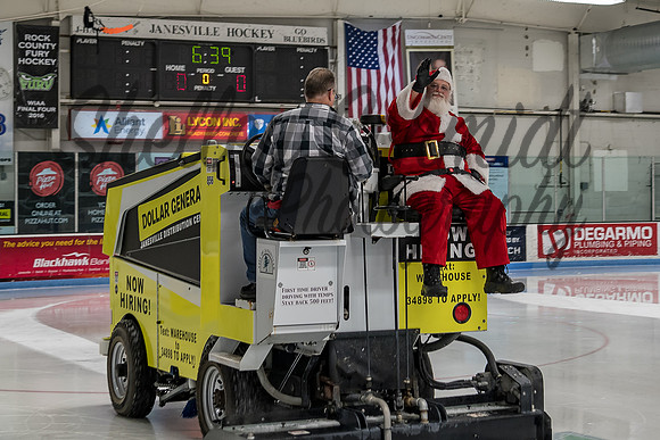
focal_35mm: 78
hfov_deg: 26.0
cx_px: 444
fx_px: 1422
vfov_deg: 17.5
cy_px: 126
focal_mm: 34
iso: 500
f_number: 4
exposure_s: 1/100
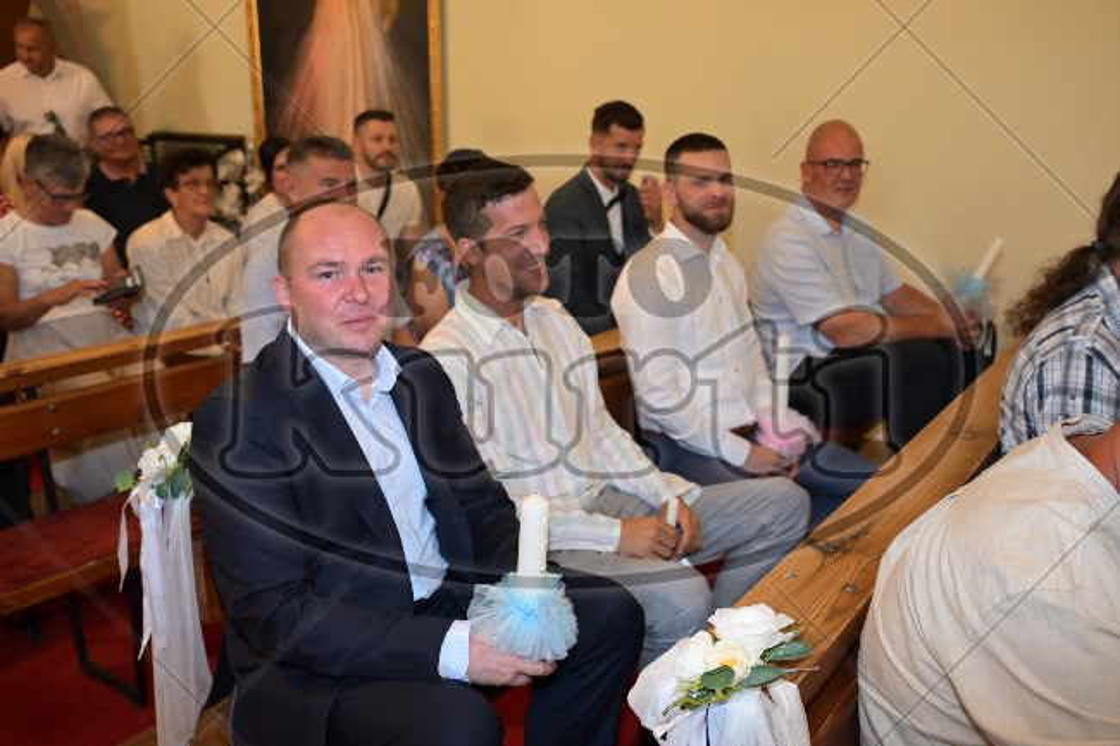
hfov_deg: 57.2
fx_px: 1026
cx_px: 560
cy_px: 373
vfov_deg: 39.9
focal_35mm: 33
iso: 4000
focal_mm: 33
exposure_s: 1/100
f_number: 4.5
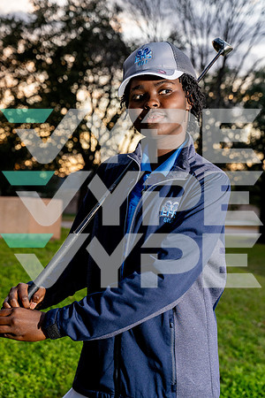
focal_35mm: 64
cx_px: 132
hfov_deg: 21.2
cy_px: 199
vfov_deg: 31.4
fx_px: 707
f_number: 5.6
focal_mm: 64
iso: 800
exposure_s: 1/250
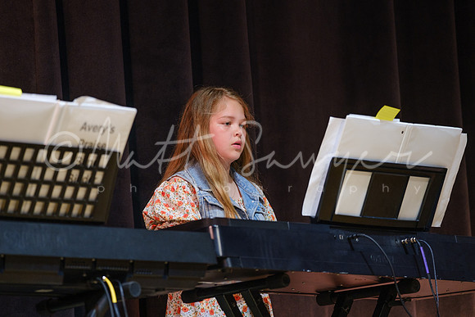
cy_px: 158
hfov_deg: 19.3
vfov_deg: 13.0
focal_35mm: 106
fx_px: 1394
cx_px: 238
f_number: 2.8
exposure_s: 1/60
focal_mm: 66
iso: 1250
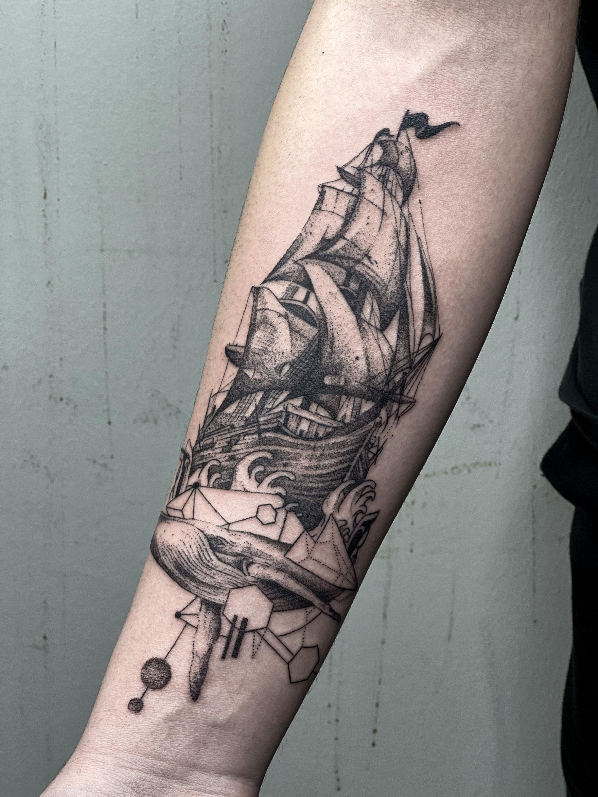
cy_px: 398
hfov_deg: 19.1
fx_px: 1774
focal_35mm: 77
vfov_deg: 25.3
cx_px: 299
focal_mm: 9
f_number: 2.8
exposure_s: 1/100
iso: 64
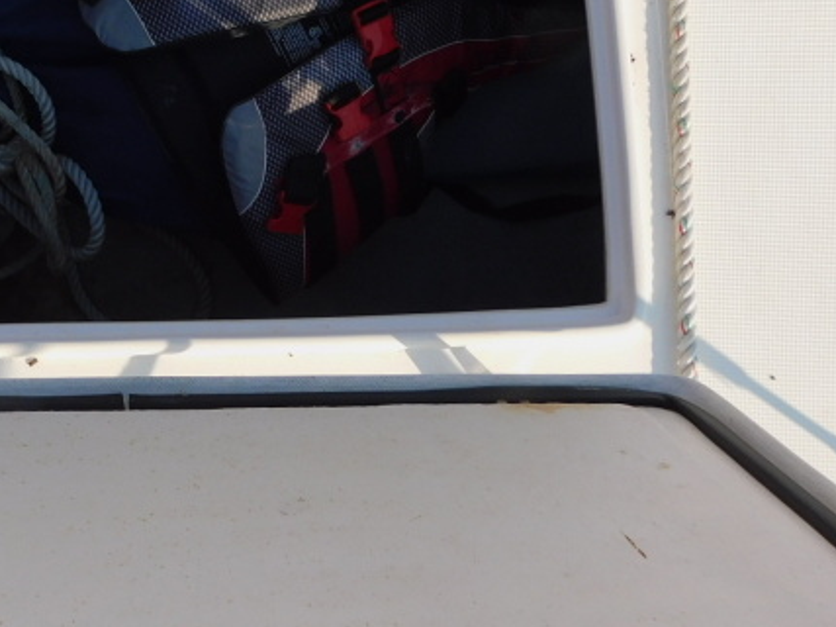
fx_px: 1086
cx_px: 186
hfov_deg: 40.6
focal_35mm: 45
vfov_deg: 31.1
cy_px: 102
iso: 125
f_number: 6
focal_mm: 4.1
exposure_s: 1/400
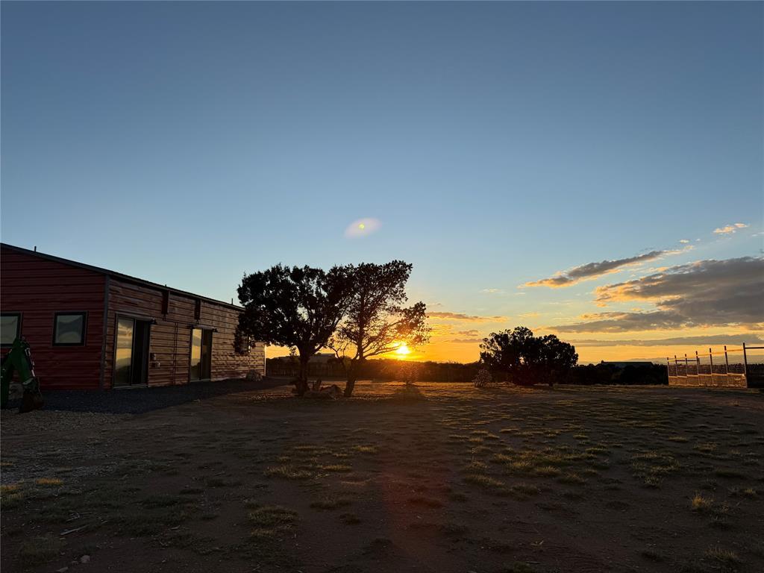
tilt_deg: +7.6
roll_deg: +0.0
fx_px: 530
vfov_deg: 56.8
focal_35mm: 24
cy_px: 286
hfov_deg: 71.6
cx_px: 382
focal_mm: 6.76
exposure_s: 1/2174
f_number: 1.78
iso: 80
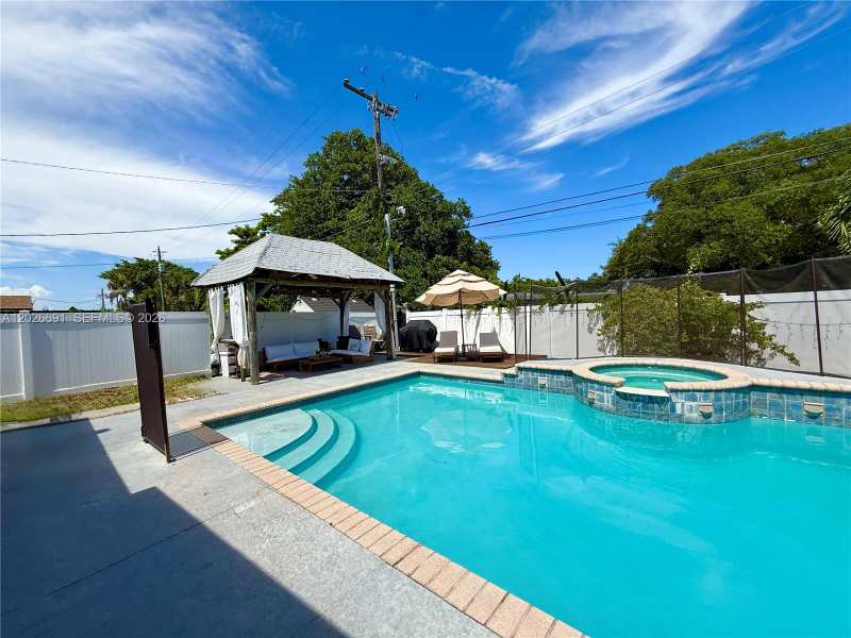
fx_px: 344
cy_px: 319
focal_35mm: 14
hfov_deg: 102.1
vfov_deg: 85.7
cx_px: 426
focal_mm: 2.22
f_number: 2.2
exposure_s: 1/2611
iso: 50
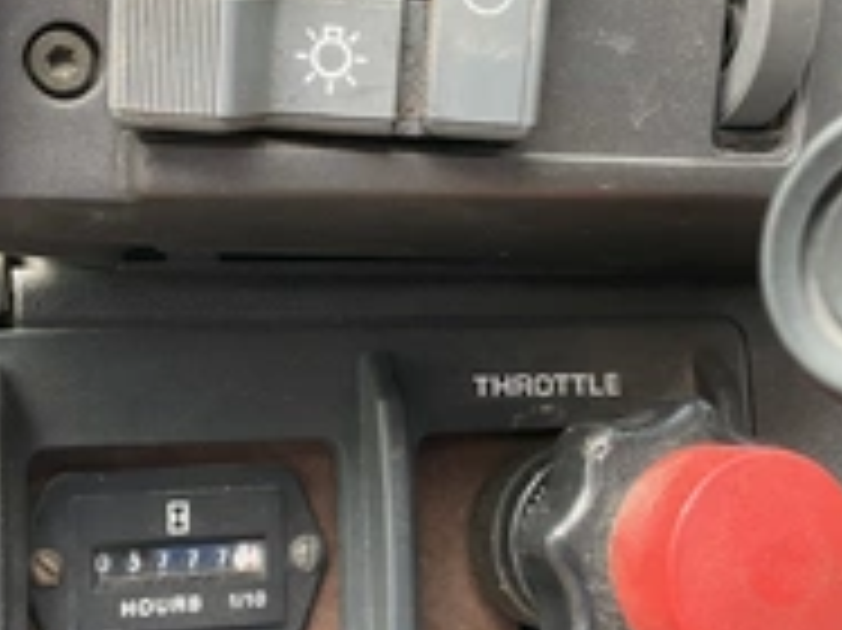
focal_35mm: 62
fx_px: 1507
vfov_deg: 23.6
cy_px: 324
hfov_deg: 31.2
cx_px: 428
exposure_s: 1/104
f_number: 1.8
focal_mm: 3
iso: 64
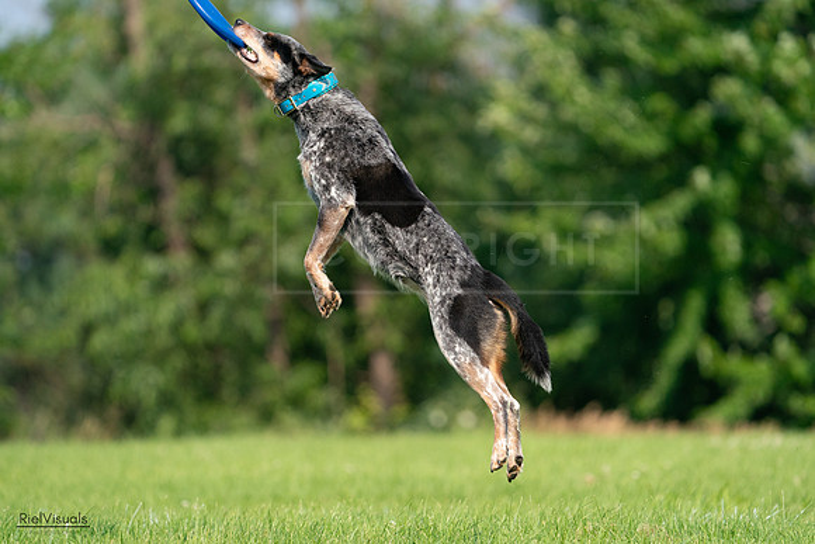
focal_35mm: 400
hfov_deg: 5.2
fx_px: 9052
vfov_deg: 3.4
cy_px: 272
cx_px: 416
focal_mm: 385
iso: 1600
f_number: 6.3
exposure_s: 1/4000
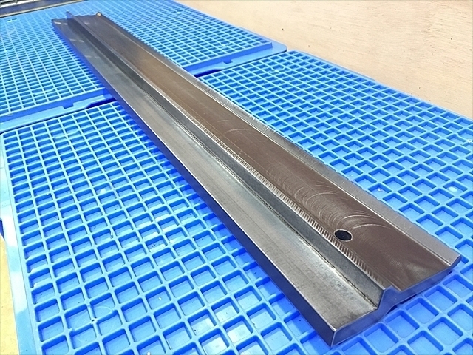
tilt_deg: -36.1
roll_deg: +7.0
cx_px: 236
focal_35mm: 29
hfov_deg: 61.7
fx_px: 396
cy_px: 178
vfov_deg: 48.2
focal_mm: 4.15
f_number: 2.2
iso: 200
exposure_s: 1/20
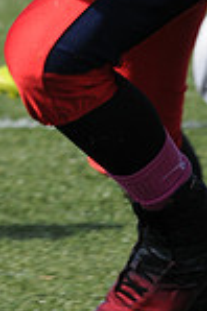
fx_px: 15154
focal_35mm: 1753
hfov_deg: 0.8
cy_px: -238
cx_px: 80
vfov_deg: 1.2
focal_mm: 300
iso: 200
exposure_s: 1/500
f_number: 8
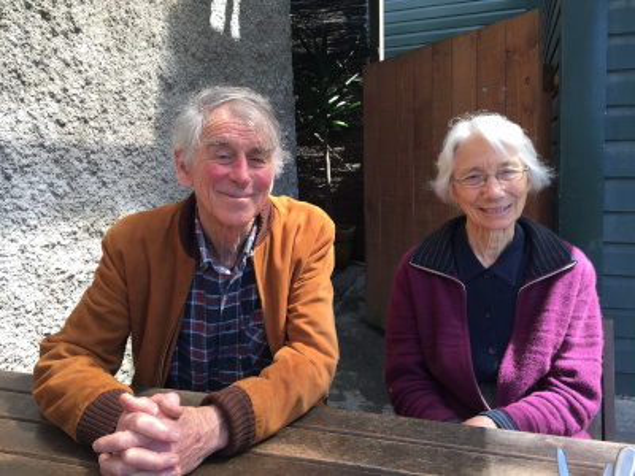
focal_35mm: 29
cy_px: 238
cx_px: 318
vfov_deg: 48.2
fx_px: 532
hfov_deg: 61.7
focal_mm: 4.15
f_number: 2.2
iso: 32
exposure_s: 1/187
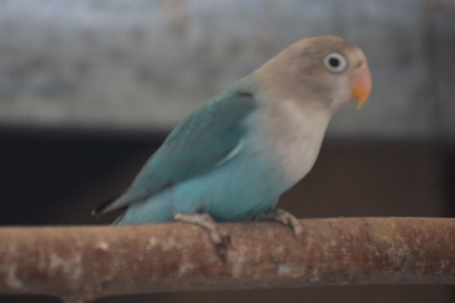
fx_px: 4550
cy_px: 152
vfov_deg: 3.8
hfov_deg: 5.7
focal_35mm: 360
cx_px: 228
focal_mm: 240
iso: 800
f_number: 5.6
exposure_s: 1/60
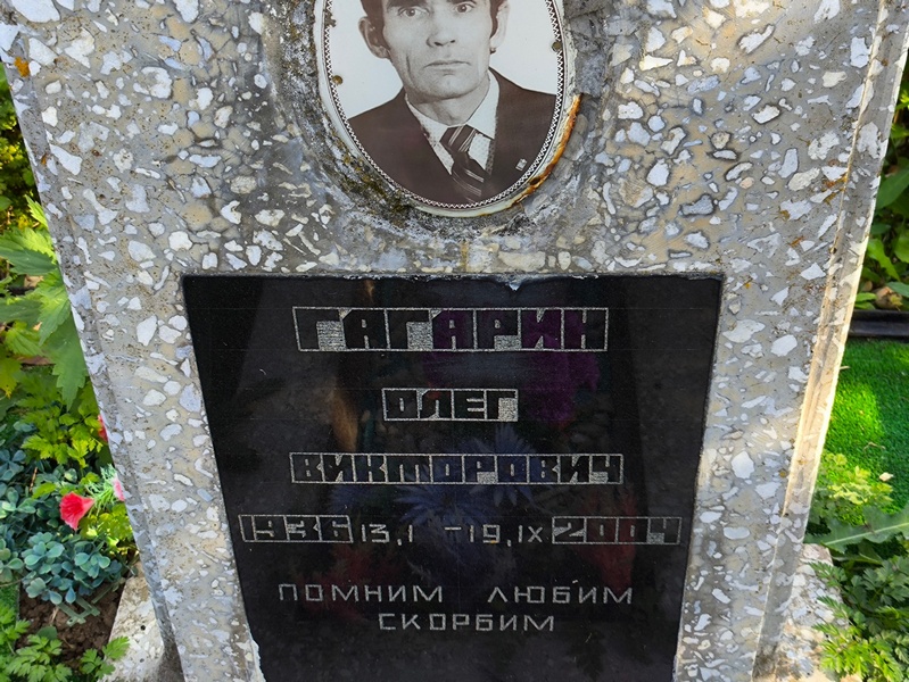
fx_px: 1314
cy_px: 341
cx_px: 454
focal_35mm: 50
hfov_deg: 38.2
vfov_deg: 29.1
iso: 50
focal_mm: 4.71
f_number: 1.7
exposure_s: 1/161
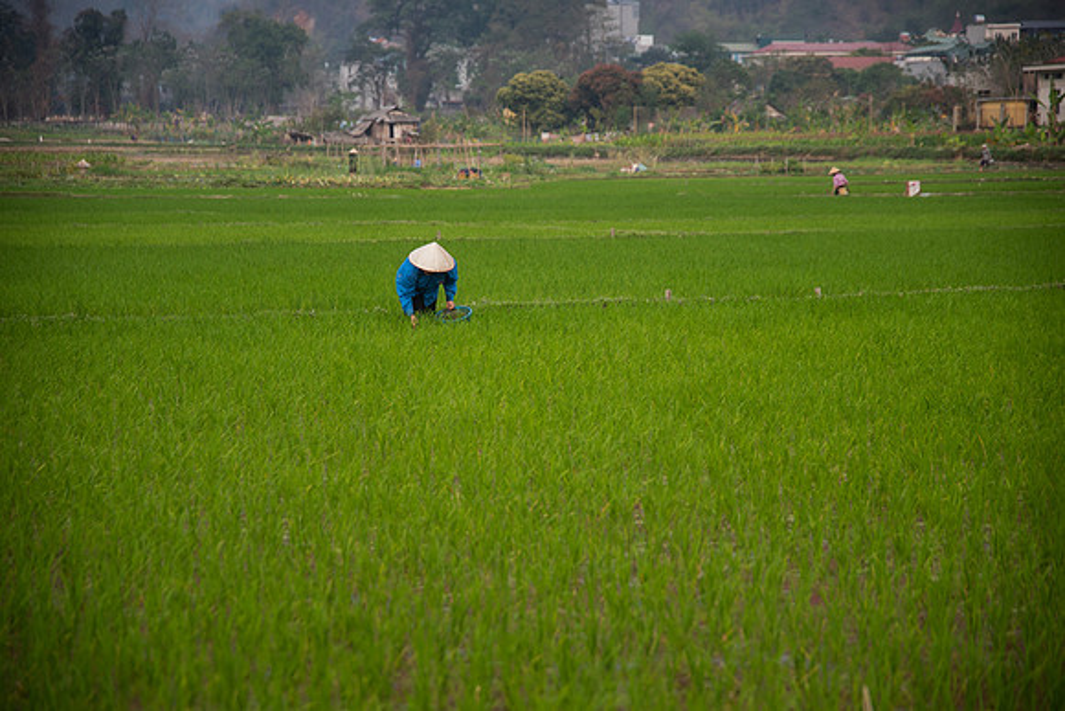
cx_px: 532
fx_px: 3107
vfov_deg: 13.0
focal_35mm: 105
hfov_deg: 19.5
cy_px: 356
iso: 320
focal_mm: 105
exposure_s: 1/250
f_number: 4
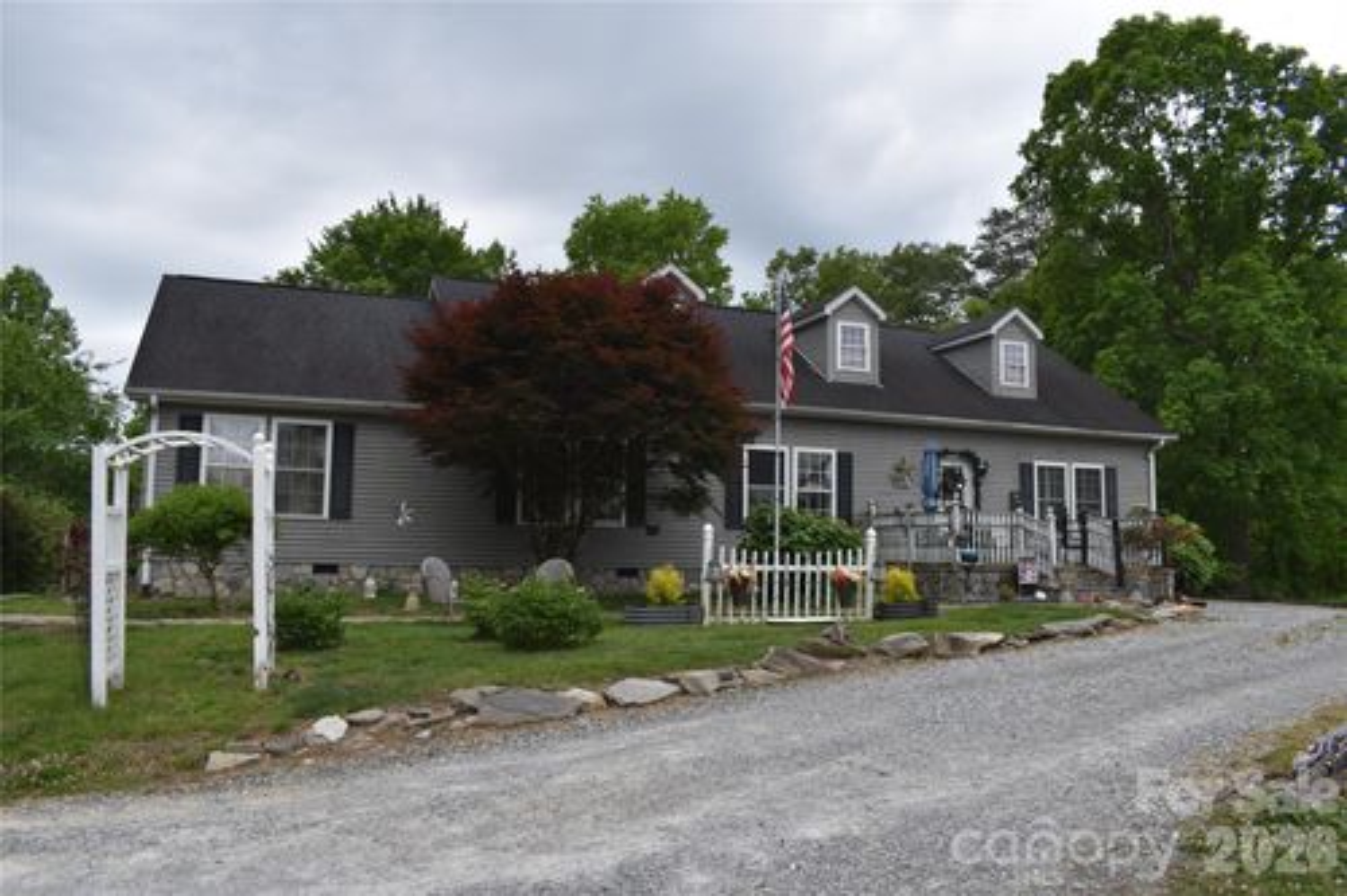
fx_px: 1010
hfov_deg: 67.4
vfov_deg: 47.9
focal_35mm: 27
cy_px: 448
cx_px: 674
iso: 100
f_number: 8
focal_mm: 18
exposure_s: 1/200
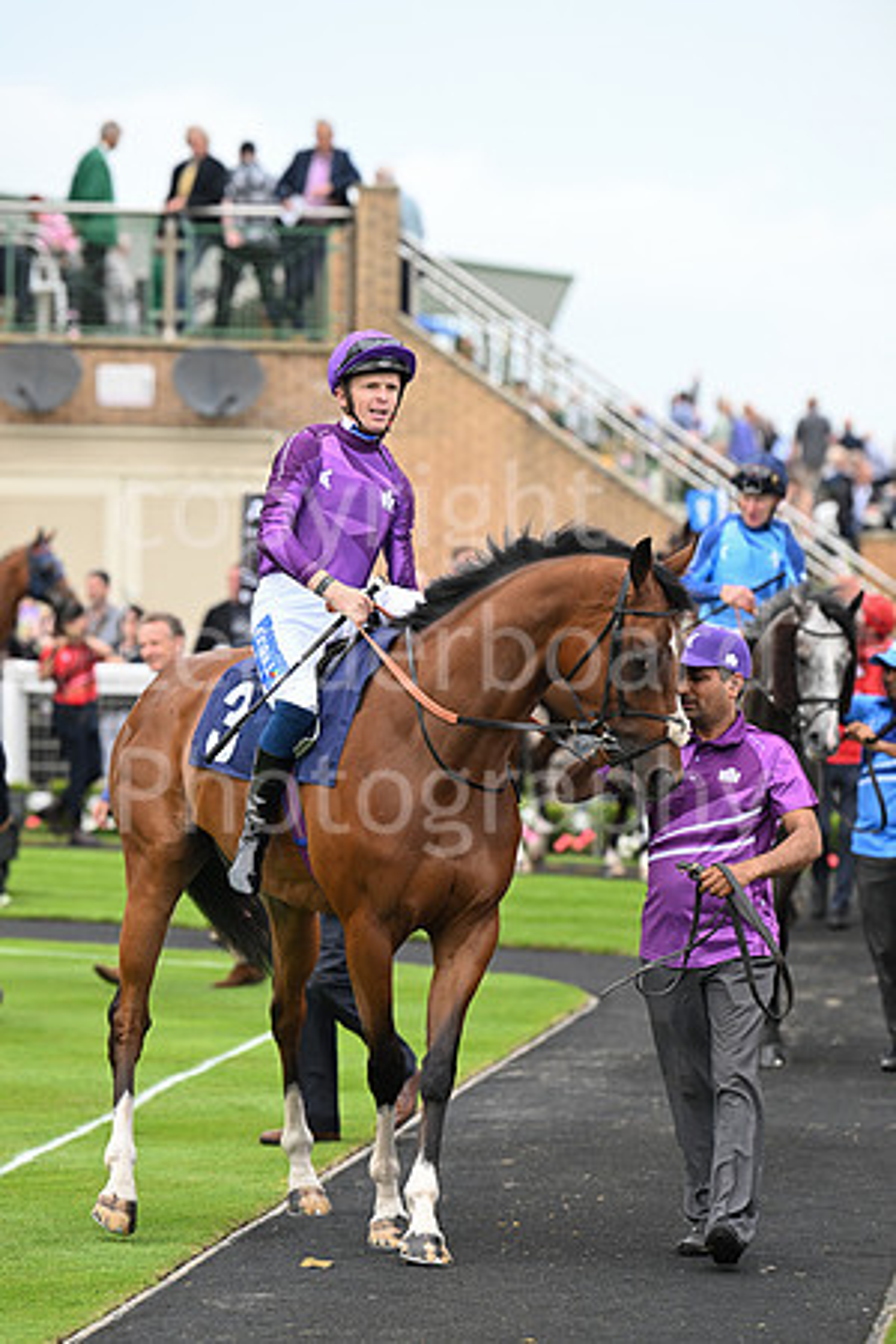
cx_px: 448
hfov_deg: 6.9
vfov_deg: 10.3
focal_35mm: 200
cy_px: 672
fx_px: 7466
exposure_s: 1/800
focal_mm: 200
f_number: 4.5
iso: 800
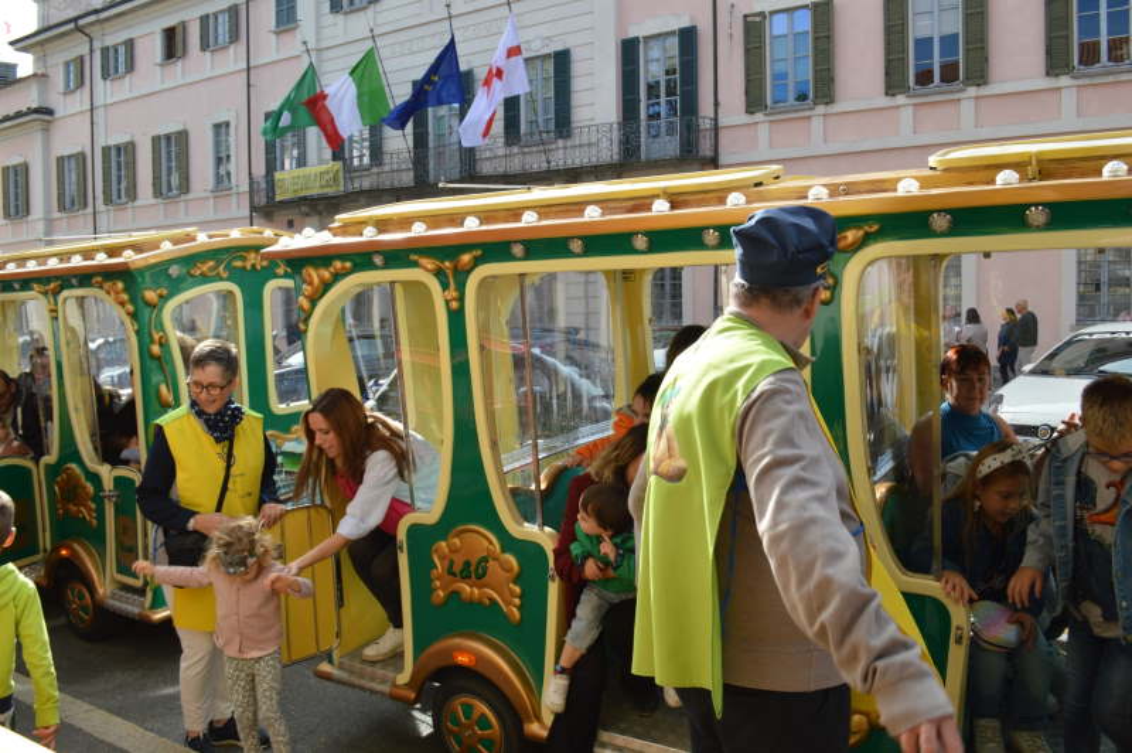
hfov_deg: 67.4
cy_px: 376
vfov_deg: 47.9
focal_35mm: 27
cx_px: 566
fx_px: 848
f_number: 6.3
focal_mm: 18
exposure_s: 1/100
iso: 100
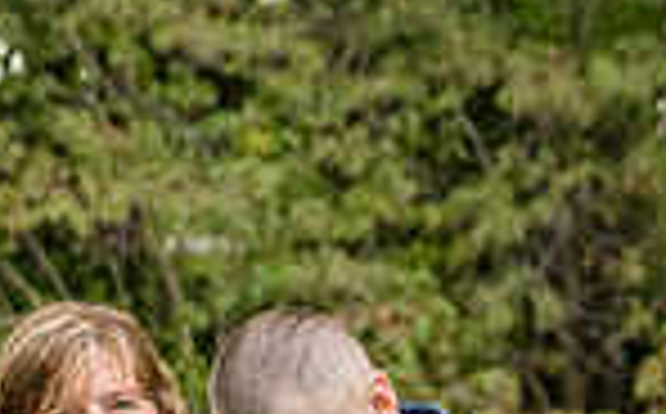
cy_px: 812
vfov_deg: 3.2
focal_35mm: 400
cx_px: 126
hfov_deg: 5.3
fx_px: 7249
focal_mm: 100
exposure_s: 1/250
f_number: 5.6
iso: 1250
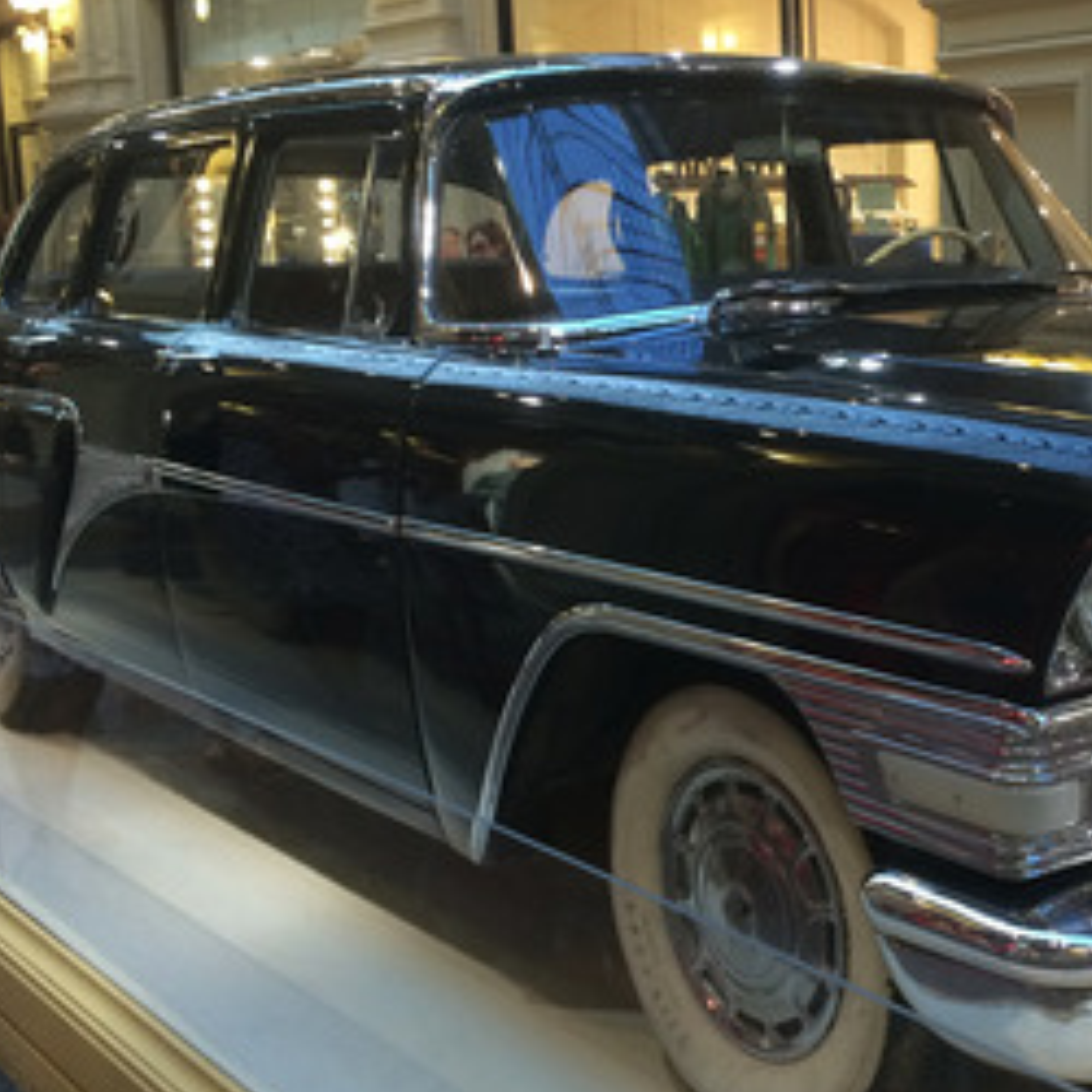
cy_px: 496
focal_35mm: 53
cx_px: 891
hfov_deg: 31.3
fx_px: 1892
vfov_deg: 32.2
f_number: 2.2
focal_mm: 4.12
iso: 80
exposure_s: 1/33
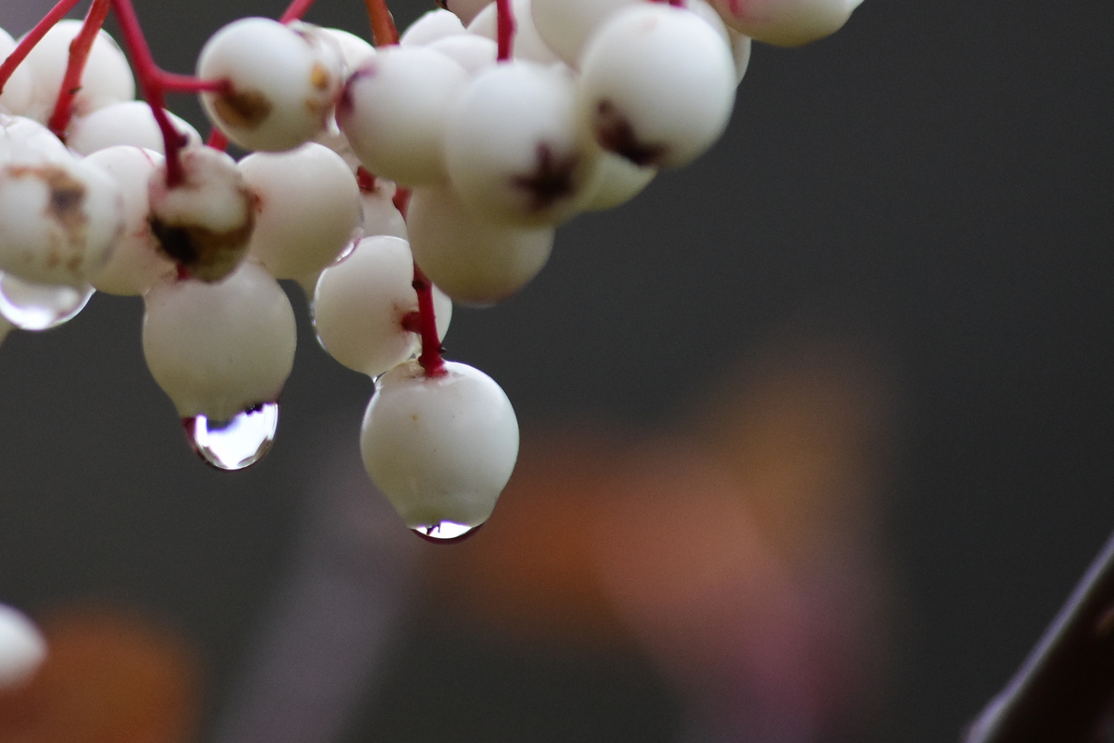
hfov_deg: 2.9
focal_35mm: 714
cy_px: 53
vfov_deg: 1.9
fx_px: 22093
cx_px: 90
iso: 800
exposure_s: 1/1600
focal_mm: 210
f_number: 5.3
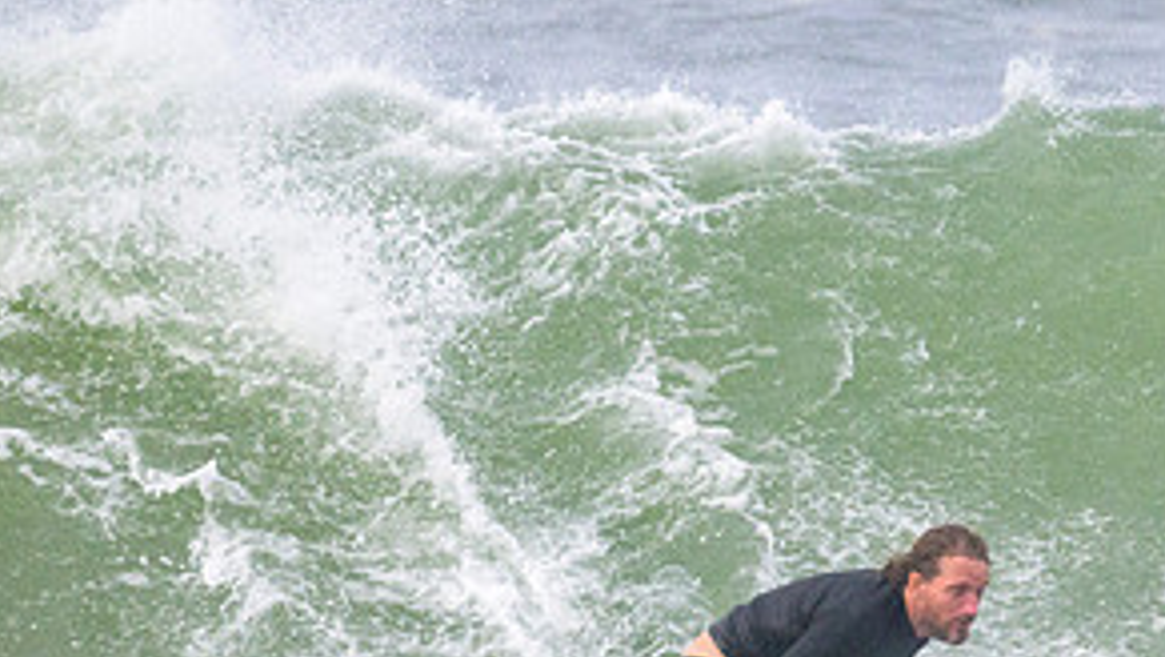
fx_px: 45647
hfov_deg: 1.5
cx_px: 938
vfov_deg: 0.8
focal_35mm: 1477
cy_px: 644
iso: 2000
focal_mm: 630
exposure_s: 1/2000
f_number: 11
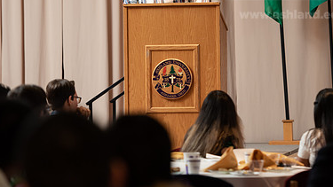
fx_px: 1934
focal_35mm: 219
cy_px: 33
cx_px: 199
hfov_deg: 9.8
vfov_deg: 5.5
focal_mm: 135
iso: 1250
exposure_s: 1/200
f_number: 3.2
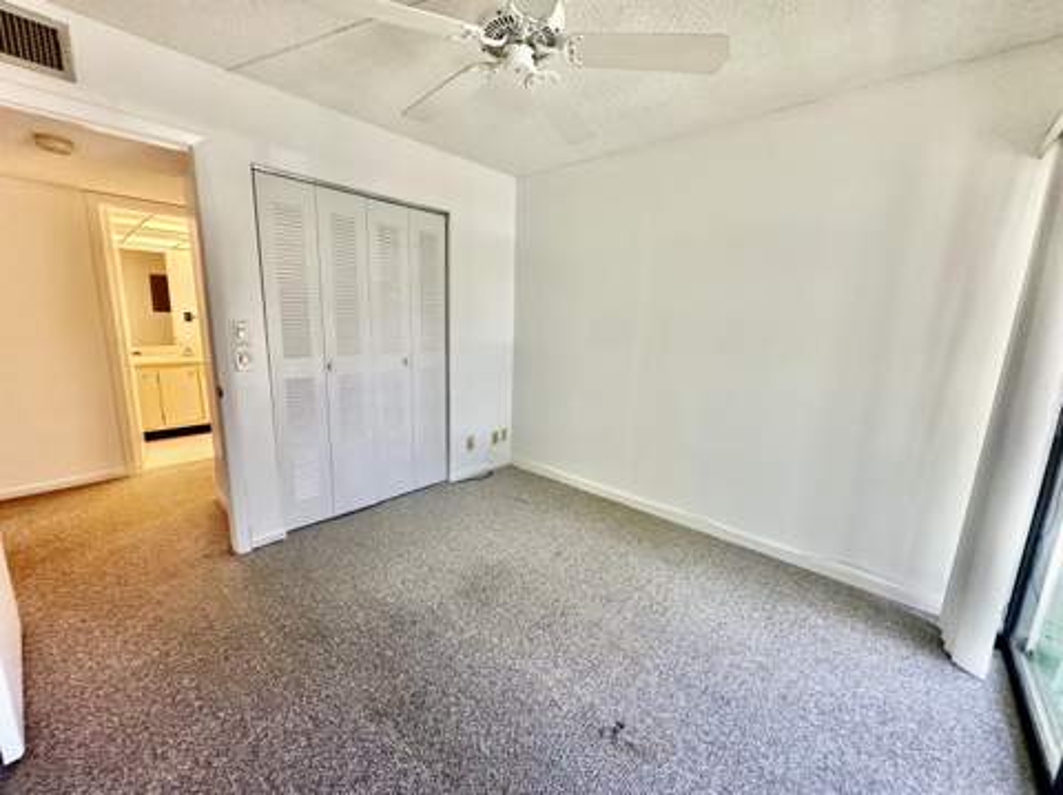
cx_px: 532
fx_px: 429
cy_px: 398
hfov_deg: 102.1
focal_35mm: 14
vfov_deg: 85.6
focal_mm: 2.22
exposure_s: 1/60
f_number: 2.2
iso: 200
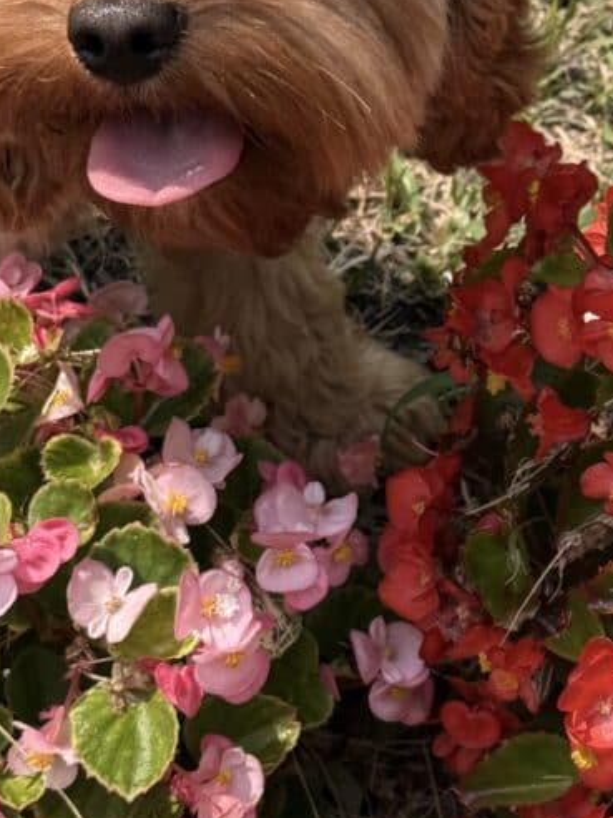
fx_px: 2361
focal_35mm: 100
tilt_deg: -41.4
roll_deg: +15.2
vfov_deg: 19.6
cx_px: 571
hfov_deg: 14.6
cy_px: 256
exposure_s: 1/2667
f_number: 1.78
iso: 100
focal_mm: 6.76
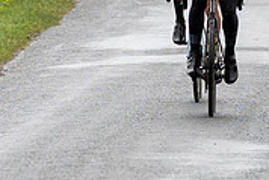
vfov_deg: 1.2
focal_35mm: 1107
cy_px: -89
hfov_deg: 1.9
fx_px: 8278
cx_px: 168
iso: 400
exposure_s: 1/1000
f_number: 4
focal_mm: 185
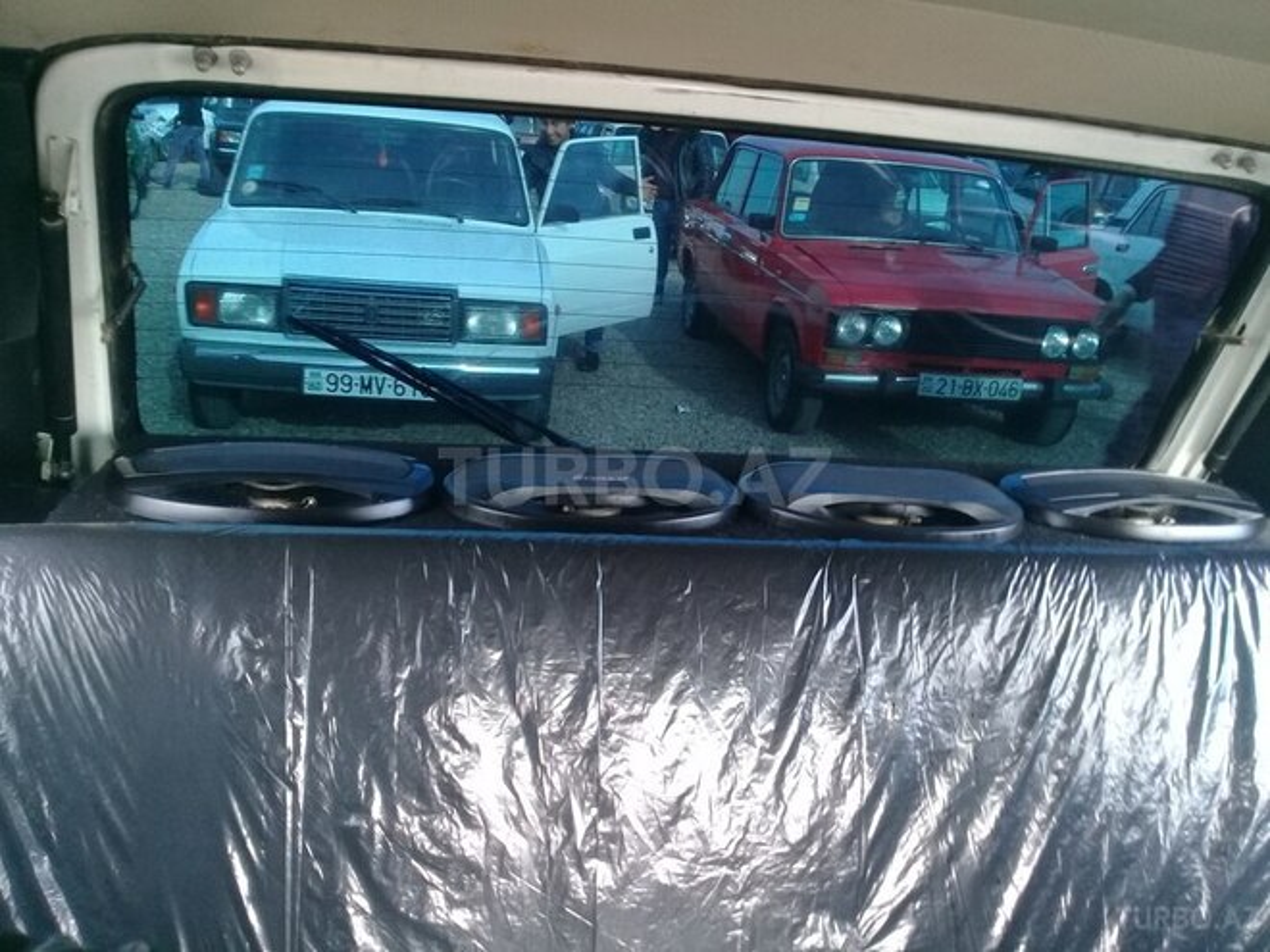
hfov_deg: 58.4
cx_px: 635
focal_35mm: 31
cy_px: 476
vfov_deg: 45.4
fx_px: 1137
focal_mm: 3.3
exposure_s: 1/33
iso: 100
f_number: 2.2
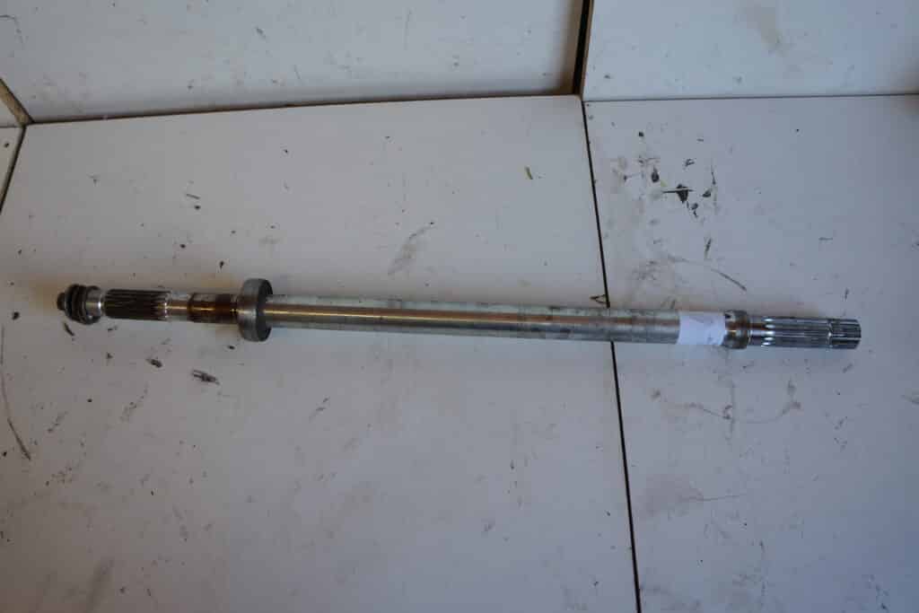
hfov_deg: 67.4
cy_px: 306
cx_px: 460
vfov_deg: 47.9
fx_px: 689
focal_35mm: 27
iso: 160
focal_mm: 18
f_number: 4
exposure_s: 1/60
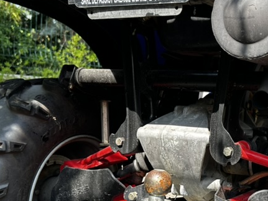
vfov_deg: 25.5
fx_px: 441
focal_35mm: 57
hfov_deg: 33.2
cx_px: 198
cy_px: 130
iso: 80
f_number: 1.78
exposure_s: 1/441
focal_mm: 6.86
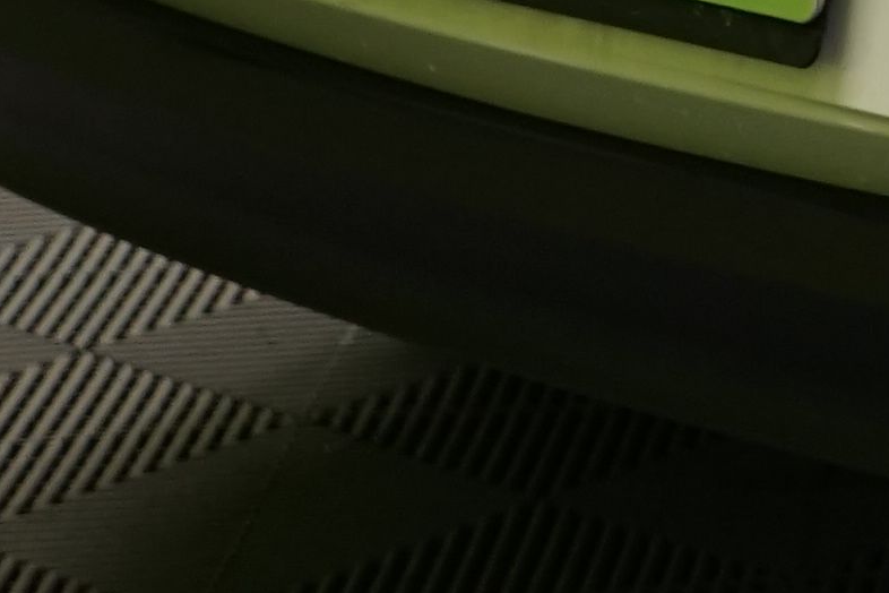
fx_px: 6223
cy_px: -744
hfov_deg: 7.4
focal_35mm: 252
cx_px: 2432
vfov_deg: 5.3
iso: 800
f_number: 4.5
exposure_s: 1/30
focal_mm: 33
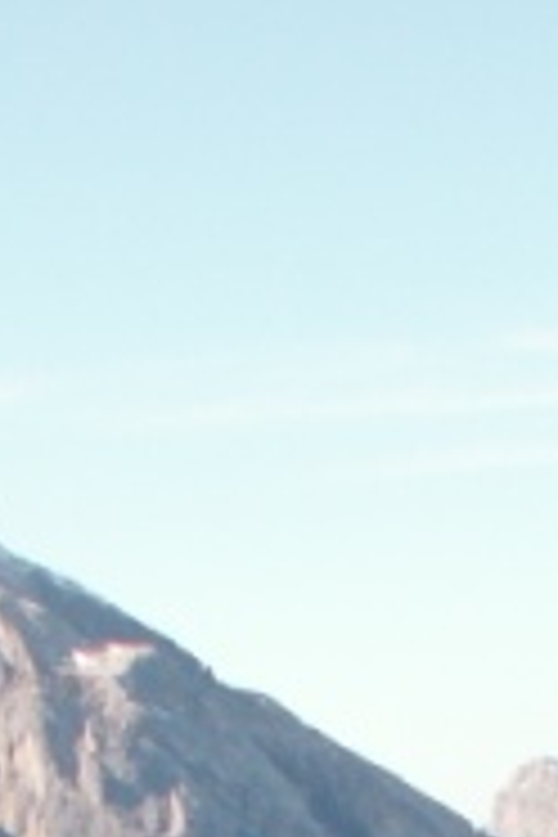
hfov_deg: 6.9
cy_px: 1539
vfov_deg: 9.7
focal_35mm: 200
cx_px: 482
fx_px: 4650
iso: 50
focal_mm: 5.86
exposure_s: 1/320
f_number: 3.5
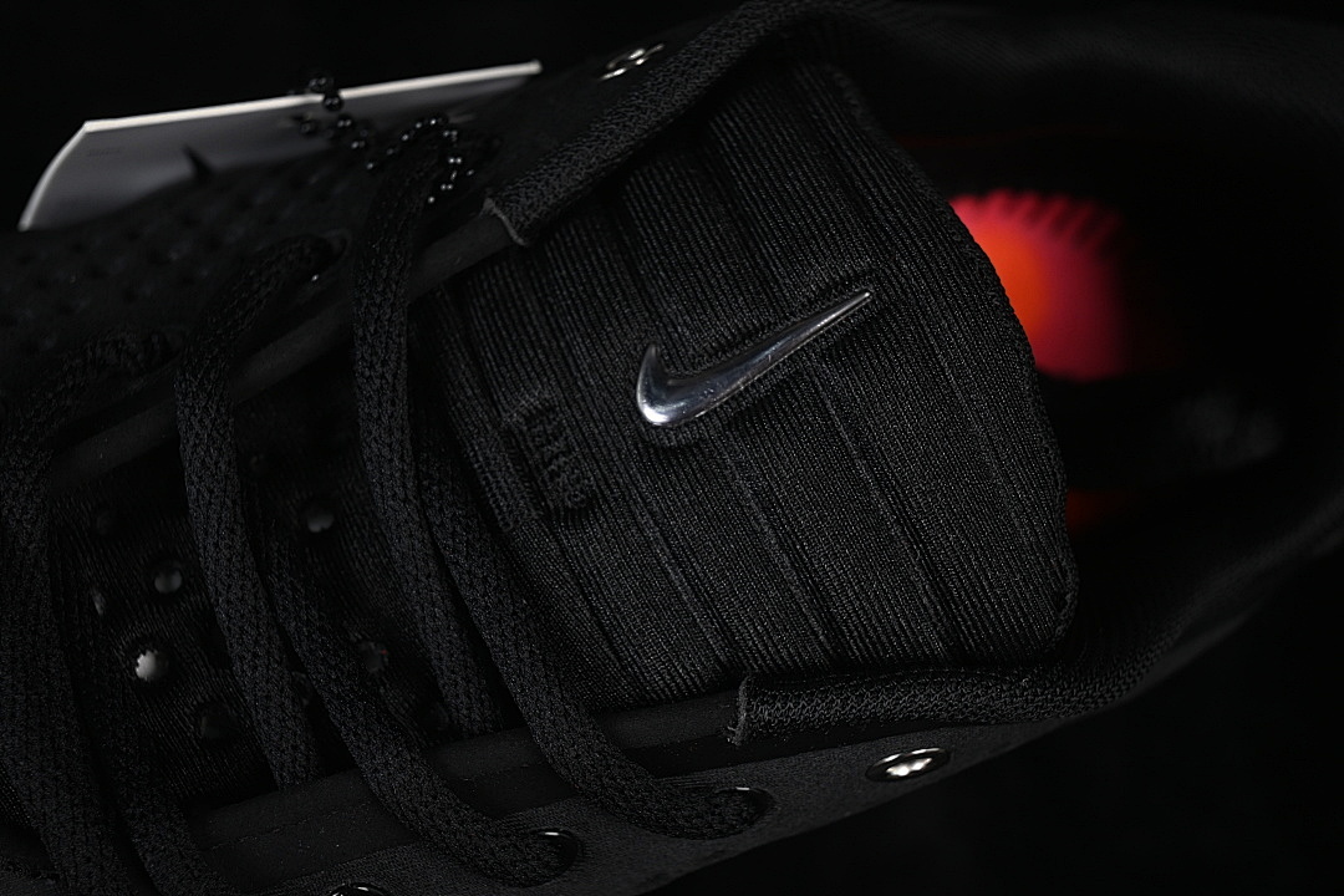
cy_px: 448
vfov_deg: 18.2
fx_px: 2800
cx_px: 672
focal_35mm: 75
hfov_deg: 27.0
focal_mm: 50
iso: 160
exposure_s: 1/50
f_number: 6.3
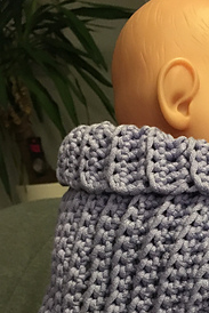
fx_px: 478
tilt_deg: -14.6
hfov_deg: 23.8
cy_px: 282
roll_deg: +6.3
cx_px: 196
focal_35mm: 55
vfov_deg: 34.2
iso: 320
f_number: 2.2
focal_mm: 4.15
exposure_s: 1/17
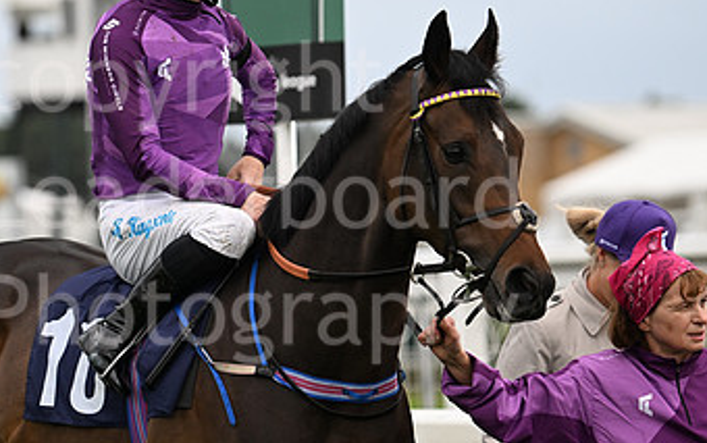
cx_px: 254
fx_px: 5360
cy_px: 213
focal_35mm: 278
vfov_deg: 4.7
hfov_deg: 7.5
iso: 1250
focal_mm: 160
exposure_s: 1/1250
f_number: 3.2
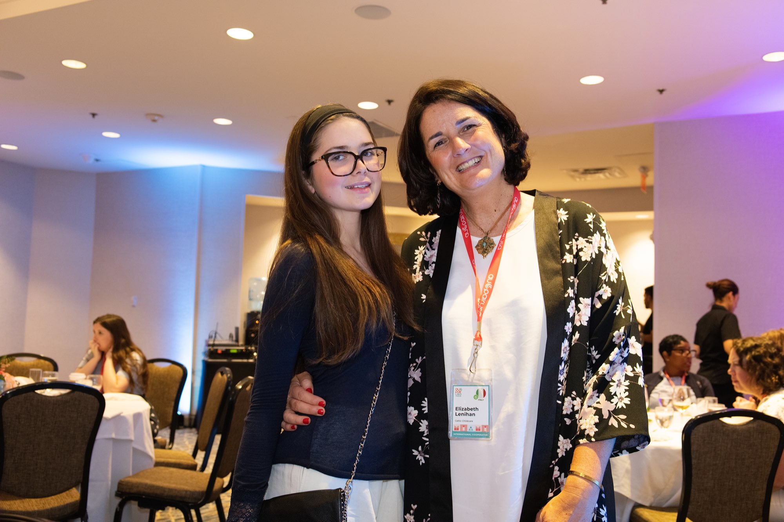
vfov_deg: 37.8
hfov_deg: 54.4
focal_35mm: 35
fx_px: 762
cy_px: 261
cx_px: 392
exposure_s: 1/26
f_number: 4
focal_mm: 23.3
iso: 800
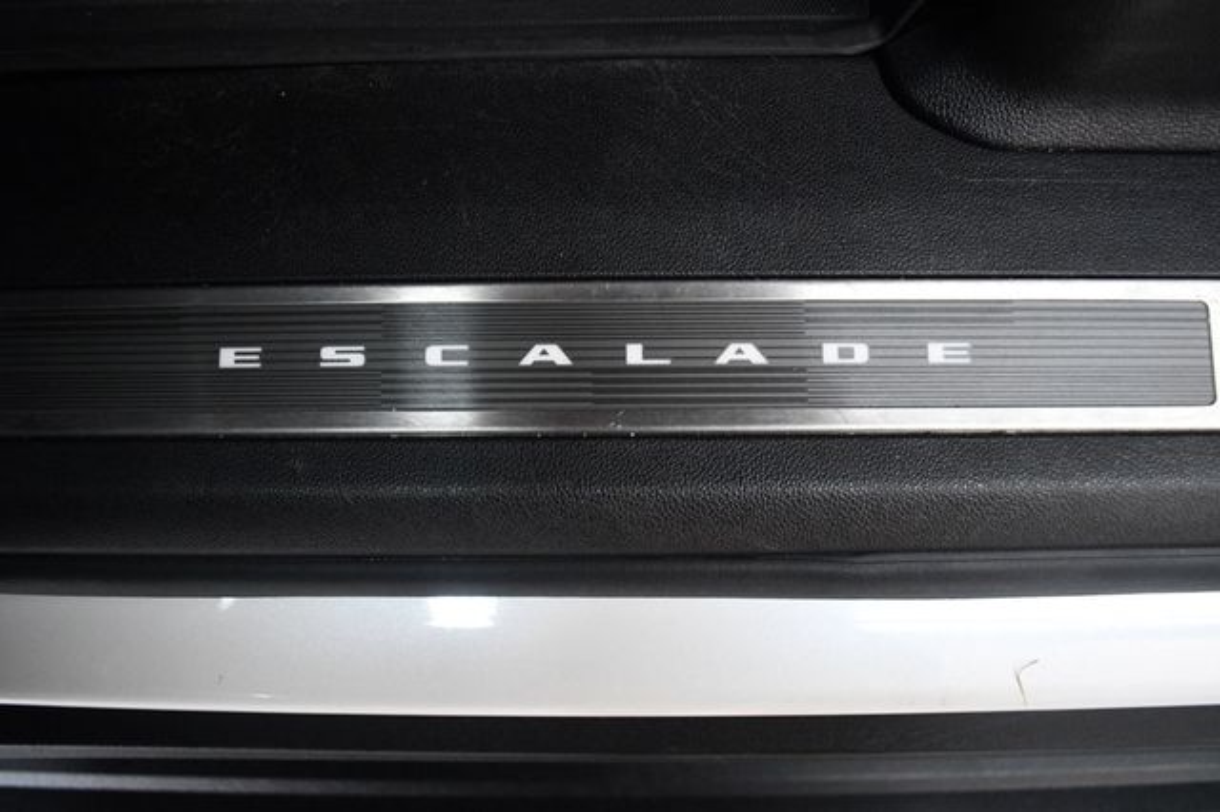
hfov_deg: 67.4
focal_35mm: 27
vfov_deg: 47.9
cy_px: 406
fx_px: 914
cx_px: 610
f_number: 3.5
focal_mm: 18
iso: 3200
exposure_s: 1/100
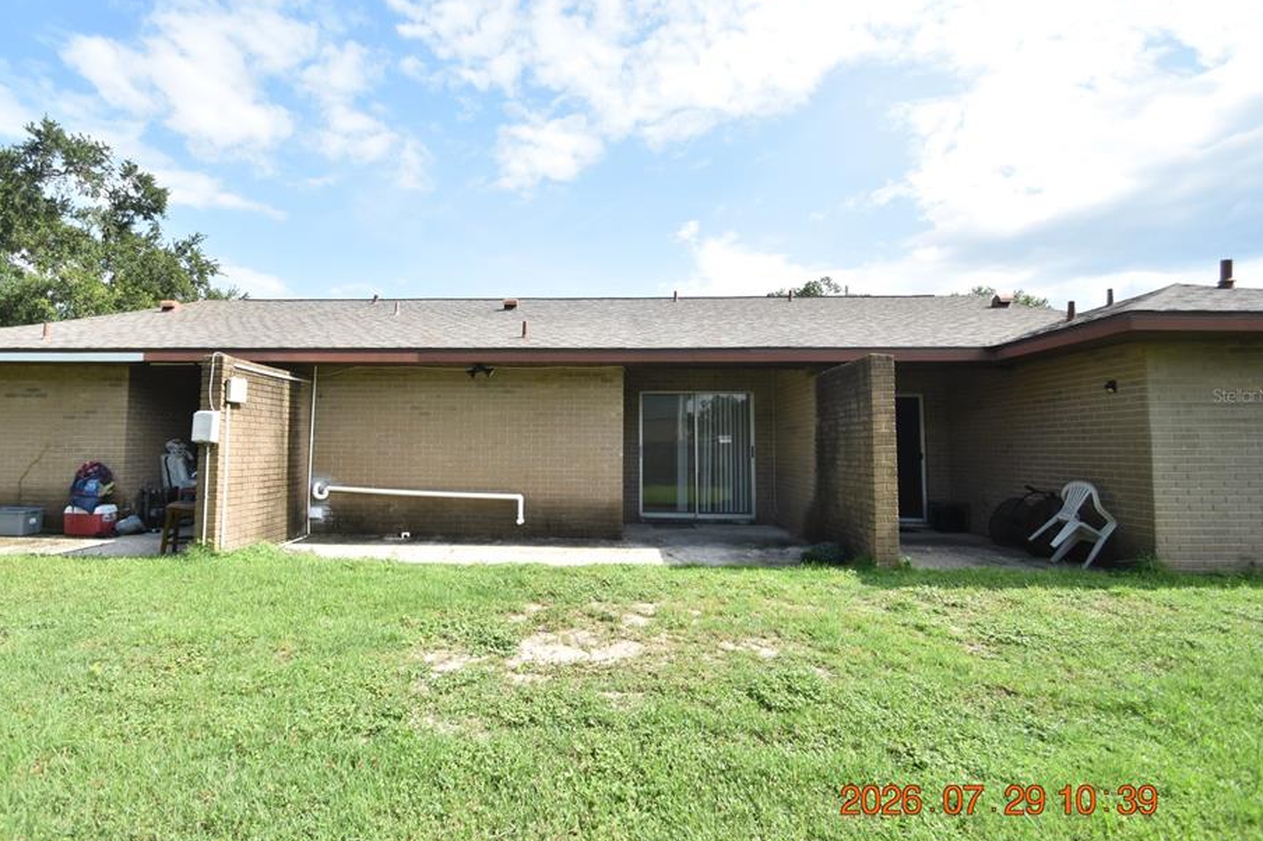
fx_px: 596
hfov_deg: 93.1
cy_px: 395
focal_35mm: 17
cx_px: 577
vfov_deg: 70.3
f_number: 3.5
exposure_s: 1/4000
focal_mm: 10
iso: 800
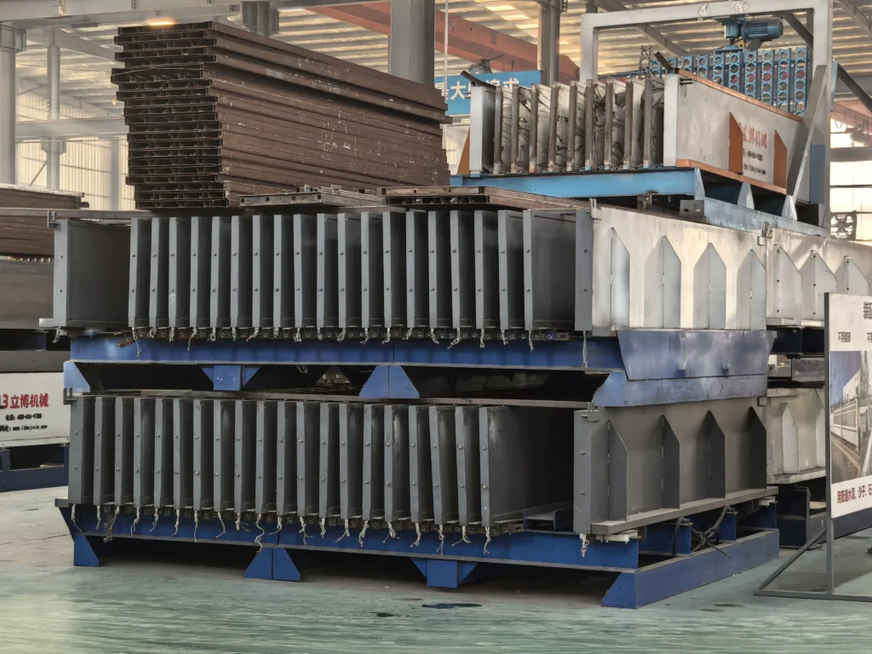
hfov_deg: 27.0
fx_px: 1814
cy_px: 327
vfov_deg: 20.4
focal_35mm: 72
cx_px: 436
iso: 200
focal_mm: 6.98
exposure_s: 1/169
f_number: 1.4
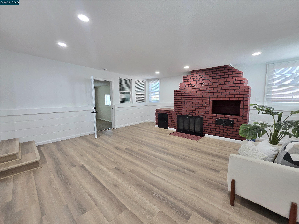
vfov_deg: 89.9
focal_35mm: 13
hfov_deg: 106.2
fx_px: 112
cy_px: 112
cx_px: 150
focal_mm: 2.2
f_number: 2.2
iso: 160
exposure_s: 1/60.2
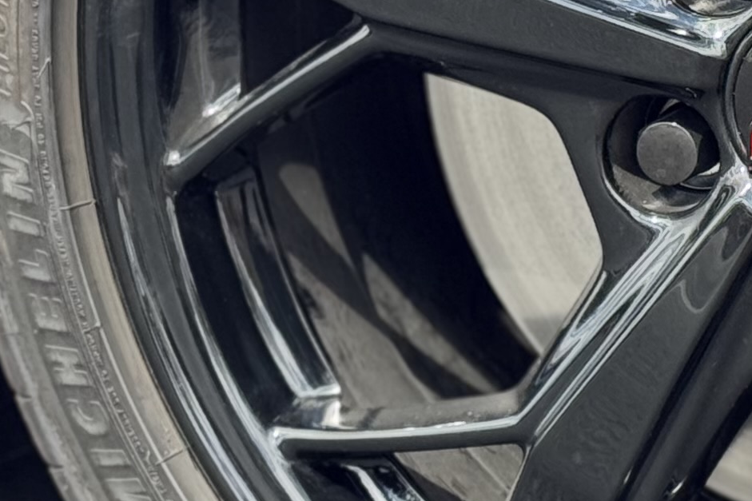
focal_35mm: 214
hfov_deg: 9.5
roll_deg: -1.6
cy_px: 82
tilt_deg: -9.5
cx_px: 850
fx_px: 4469
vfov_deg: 6.4
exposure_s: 1/664
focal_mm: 6.76
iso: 64
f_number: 1.78
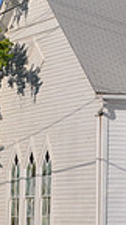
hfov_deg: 6.0
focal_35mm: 195
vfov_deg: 11.0
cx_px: 272
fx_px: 1165
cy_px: 57
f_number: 14
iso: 200
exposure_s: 1/200
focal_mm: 31
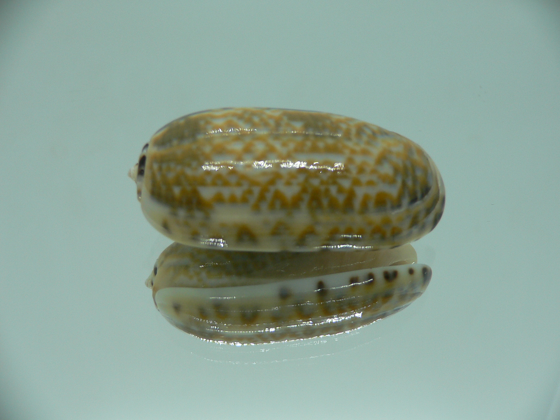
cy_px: 210
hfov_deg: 52.6
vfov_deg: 40.7
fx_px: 566
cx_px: 280
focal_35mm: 35
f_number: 2.8
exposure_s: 1/60
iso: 80
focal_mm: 4.6
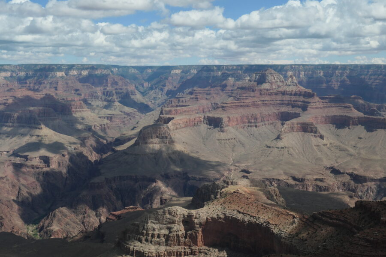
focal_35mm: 47
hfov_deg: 41.9
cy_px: 128
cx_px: 193
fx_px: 504
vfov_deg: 28.6
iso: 200
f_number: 7.1
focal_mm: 17.1
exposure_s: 1/1000
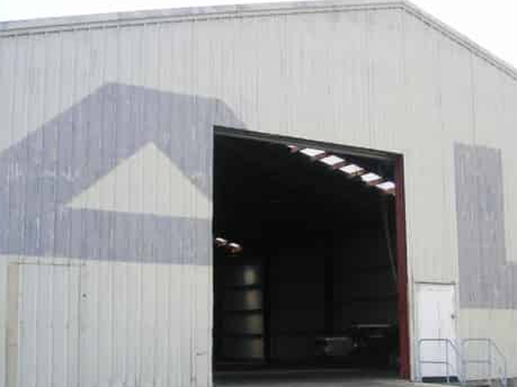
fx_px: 791
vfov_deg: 27.4
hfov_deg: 36.1
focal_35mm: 53
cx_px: 289
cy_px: 255
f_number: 2.8
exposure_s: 1/750
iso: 50
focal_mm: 6.1
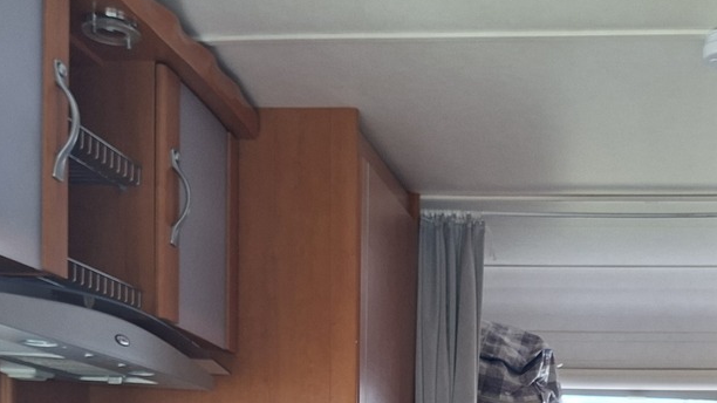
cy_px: 606
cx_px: 559
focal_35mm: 59
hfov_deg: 34.5
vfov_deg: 18.1
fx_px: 1122
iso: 50
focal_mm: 5.54
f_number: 1.8
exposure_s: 1/105
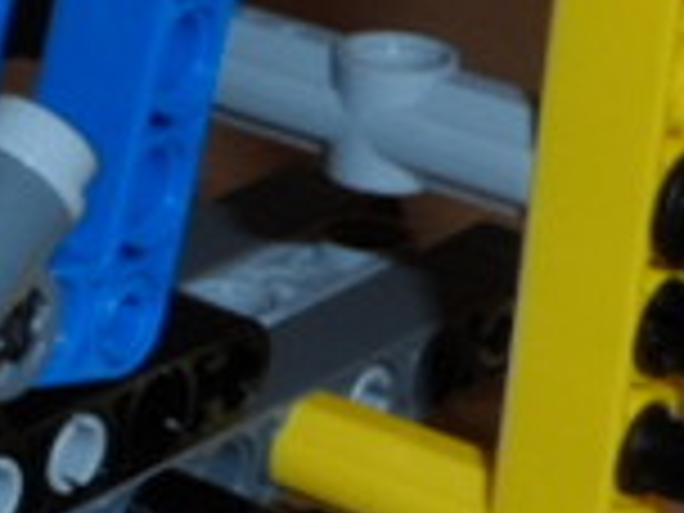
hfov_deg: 10.1
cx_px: -369
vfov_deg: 7.8
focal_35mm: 190
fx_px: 3754
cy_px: 493
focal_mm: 5.3
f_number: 6.8
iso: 100
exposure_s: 1/15
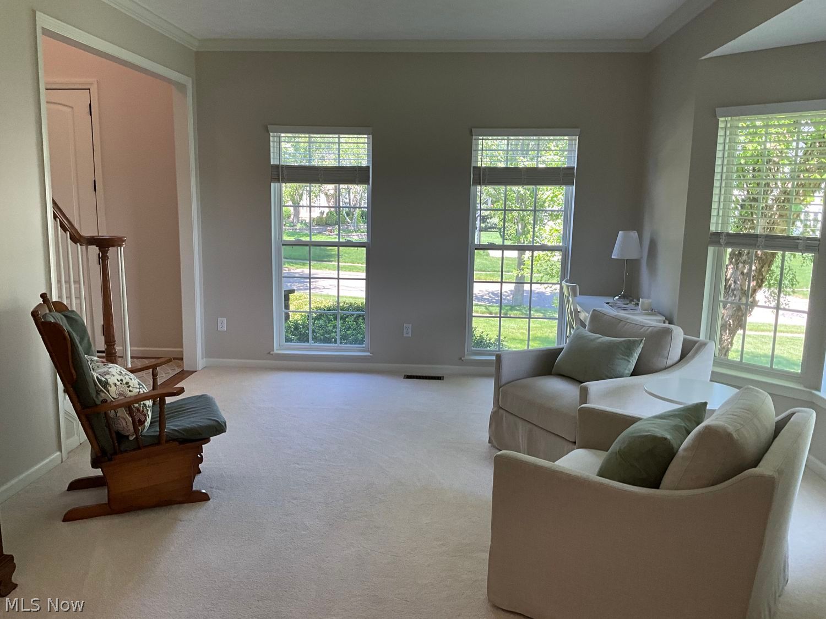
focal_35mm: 29
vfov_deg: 48.2
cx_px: 413
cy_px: 310
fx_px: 692
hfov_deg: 61.7
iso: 64
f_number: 1.8
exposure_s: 1/120
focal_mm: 3
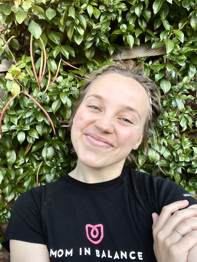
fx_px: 228
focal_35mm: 30
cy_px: 131
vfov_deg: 60.0
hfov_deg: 46.8
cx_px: 98
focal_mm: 2.71
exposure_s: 1/121
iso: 32
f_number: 2.2
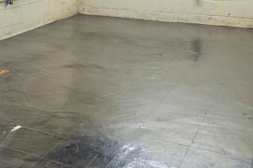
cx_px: -22
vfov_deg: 18.7
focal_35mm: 66
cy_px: -66
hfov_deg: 28.0
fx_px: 464
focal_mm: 16
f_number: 10
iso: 400
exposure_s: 1/2.5
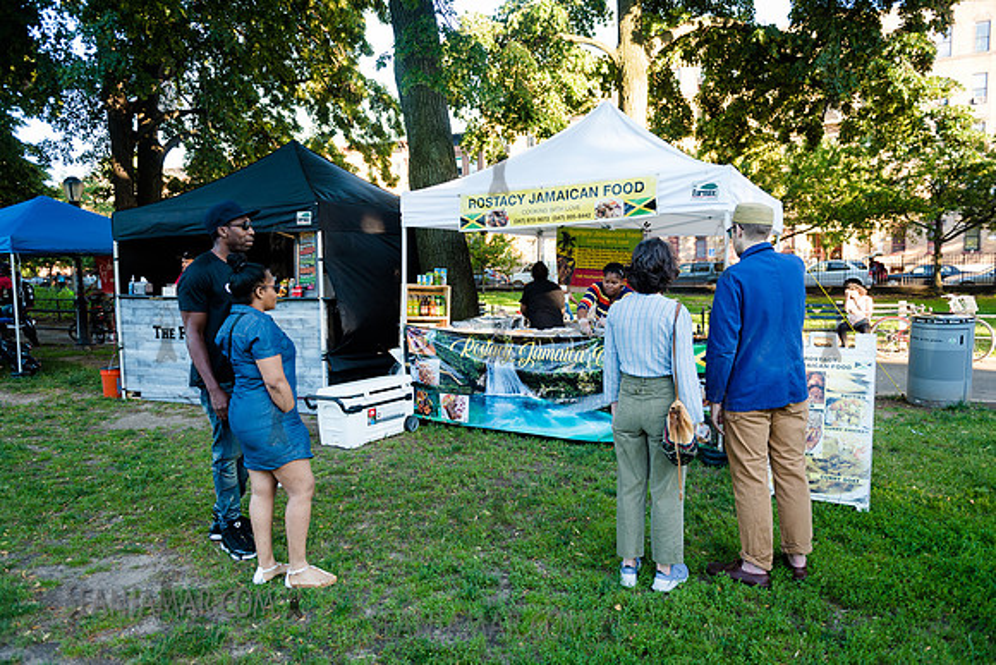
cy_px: 332
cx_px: 498
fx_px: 664
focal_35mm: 24
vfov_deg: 53.2
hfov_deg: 73.7
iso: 200
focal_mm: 24
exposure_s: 1/200
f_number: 2.8
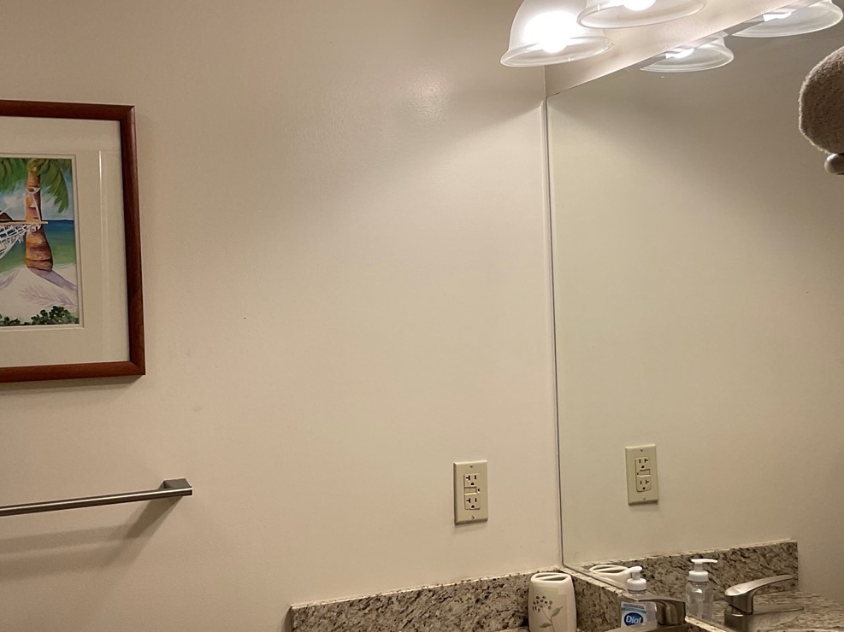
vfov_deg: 30.9
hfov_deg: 40.4
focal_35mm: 47
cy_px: 346
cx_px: 410
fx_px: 1146
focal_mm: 3
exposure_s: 1/120
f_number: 1.8
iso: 40
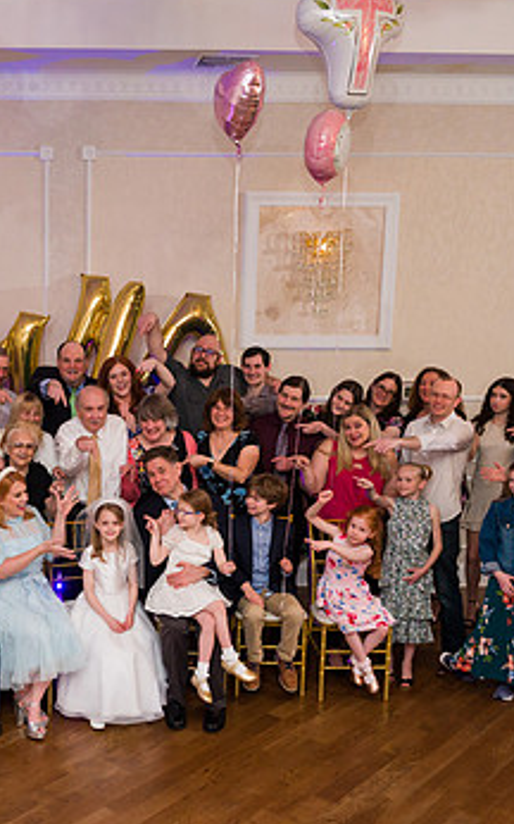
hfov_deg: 30.2
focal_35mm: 41
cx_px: 74
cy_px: 445
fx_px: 920
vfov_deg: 48.2
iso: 1250
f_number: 5
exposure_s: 1/200
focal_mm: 24
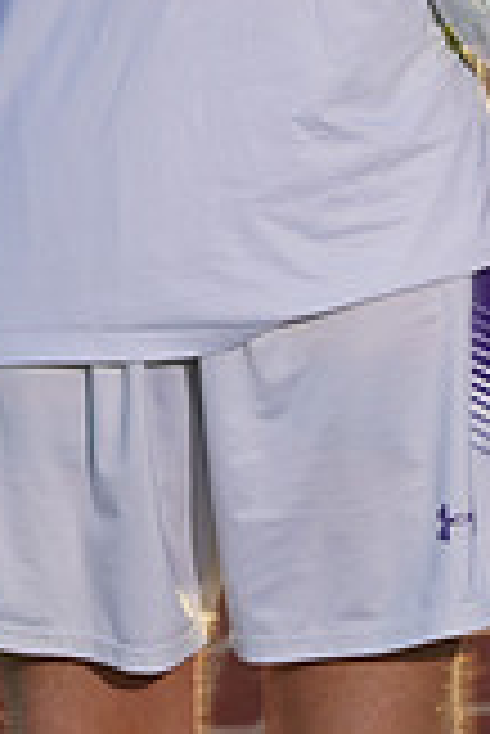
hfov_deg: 1.1
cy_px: -297
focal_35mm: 1204
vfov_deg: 1.7
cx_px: 191
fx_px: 24528
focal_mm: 339
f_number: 8
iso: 100
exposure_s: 1/200
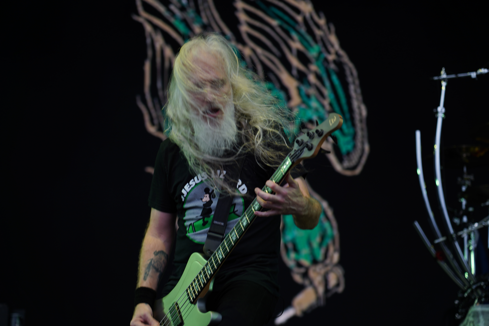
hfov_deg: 19.5
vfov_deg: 13.0
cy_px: 163
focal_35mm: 105
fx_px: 1426
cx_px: 244
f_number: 4
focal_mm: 105
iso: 125
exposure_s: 1/125
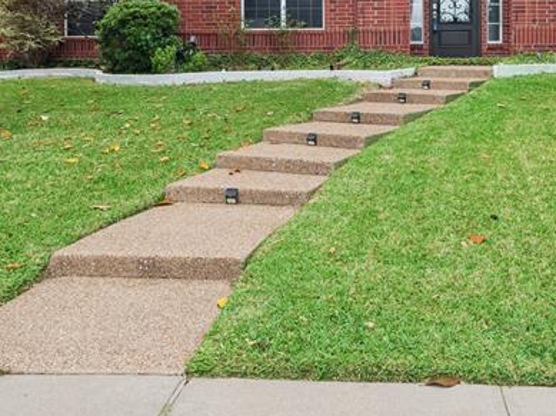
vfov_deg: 37.0
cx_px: 400
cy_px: 119
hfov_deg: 47.6
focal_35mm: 38
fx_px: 610
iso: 200
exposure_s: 1/30
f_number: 9
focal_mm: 10
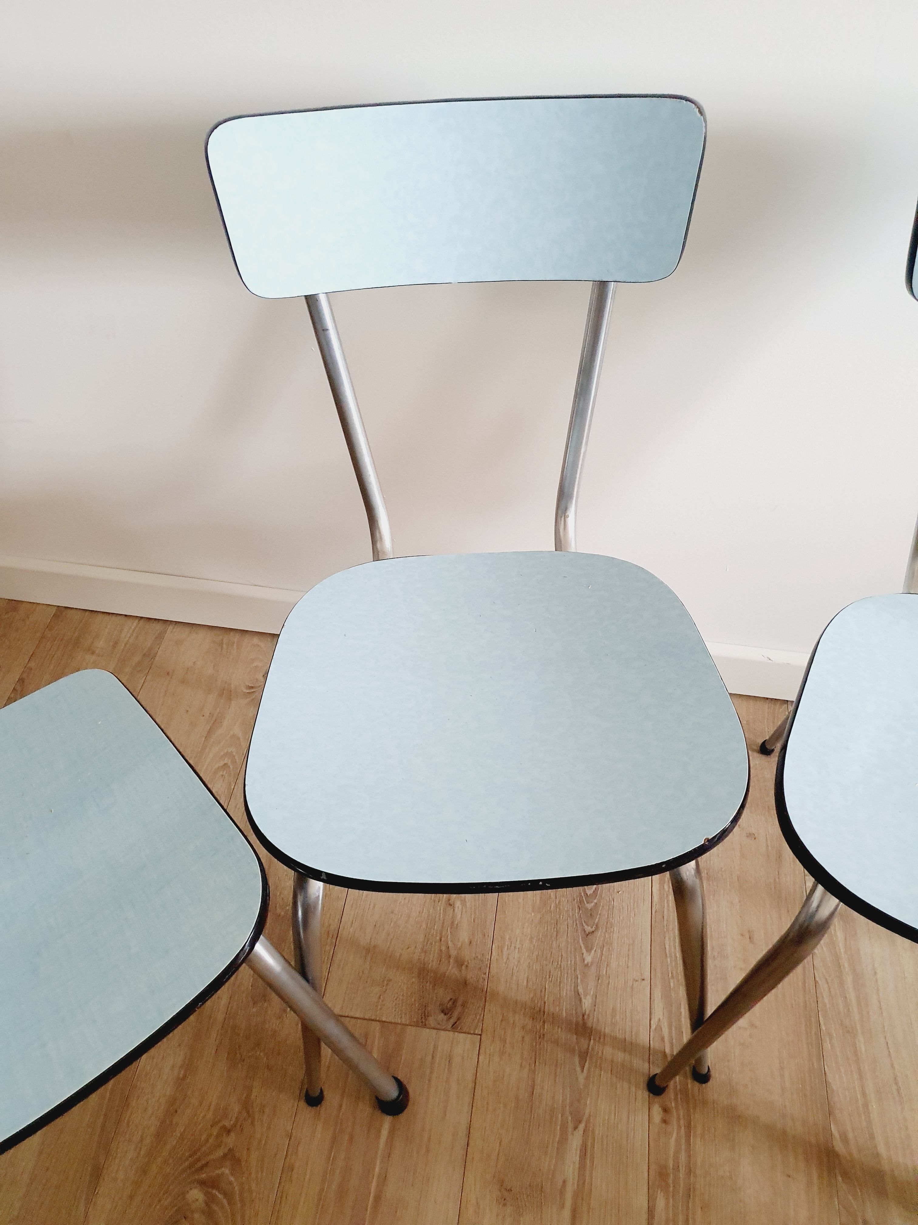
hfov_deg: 53.1
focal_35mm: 26
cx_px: 459
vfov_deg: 67.3
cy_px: 612
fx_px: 919
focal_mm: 4.32
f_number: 1.5
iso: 500
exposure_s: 1/50
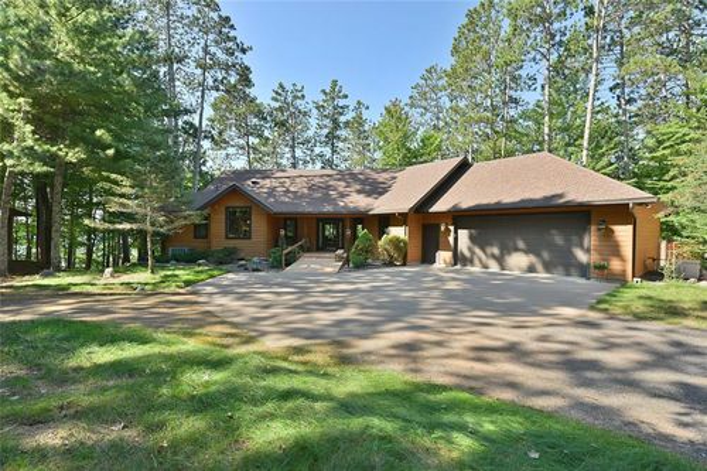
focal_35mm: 16
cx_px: 354
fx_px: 314
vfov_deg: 73.7
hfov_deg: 96.8
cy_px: 236
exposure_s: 1/320
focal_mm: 16
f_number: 5.6
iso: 250
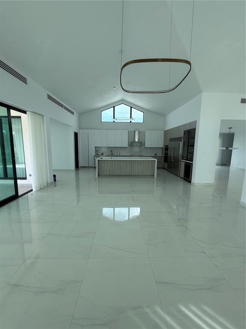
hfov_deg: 85.7
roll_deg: -1.5
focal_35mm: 14
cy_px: 164
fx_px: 133
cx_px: 123
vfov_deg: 102.1
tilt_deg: -7.6
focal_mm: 2.22
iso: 64
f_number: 2.2
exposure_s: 1/351
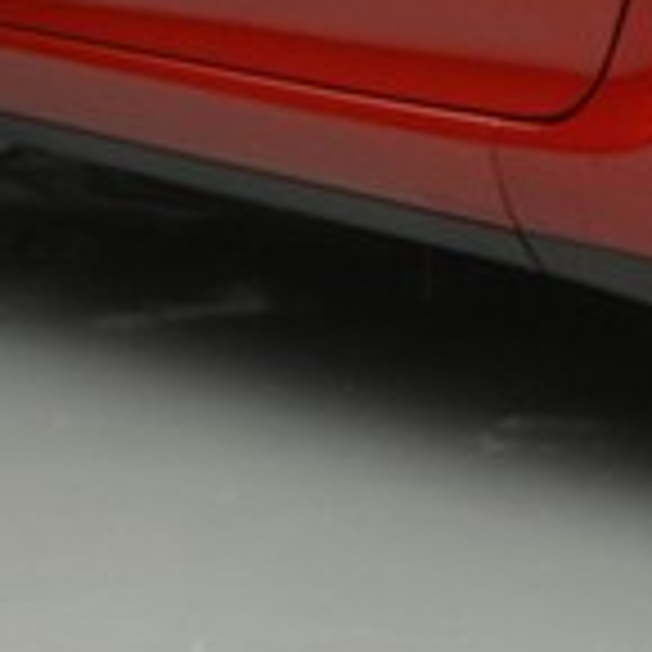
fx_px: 8843
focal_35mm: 415
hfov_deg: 4.2
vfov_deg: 4.2
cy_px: -270
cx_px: 1259
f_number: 5.3
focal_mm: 46
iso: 400
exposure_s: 1/40
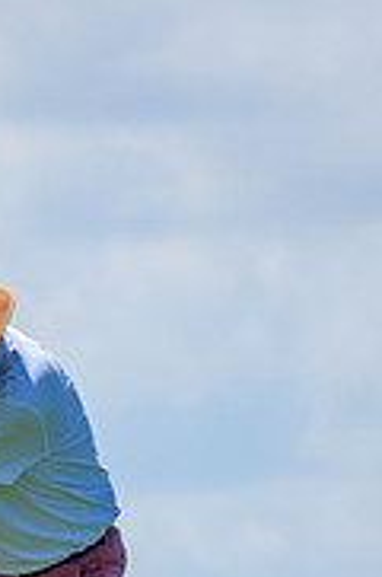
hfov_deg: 1.5
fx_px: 14331
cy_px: 580
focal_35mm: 897
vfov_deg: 2.3
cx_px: 3
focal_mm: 240
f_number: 6
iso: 250
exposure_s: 1/2000
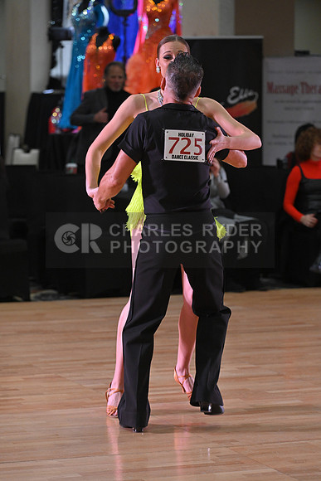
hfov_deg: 10.2
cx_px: 160
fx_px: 1804
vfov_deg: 15.2
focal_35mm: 135
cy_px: 240
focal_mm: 135
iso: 2000
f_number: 5
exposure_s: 1/320
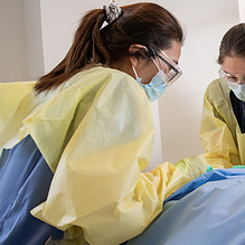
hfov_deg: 28.2
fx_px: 432
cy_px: 108
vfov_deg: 31.6
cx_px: 283
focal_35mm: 54
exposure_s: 1/200
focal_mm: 24
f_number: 4
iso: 500
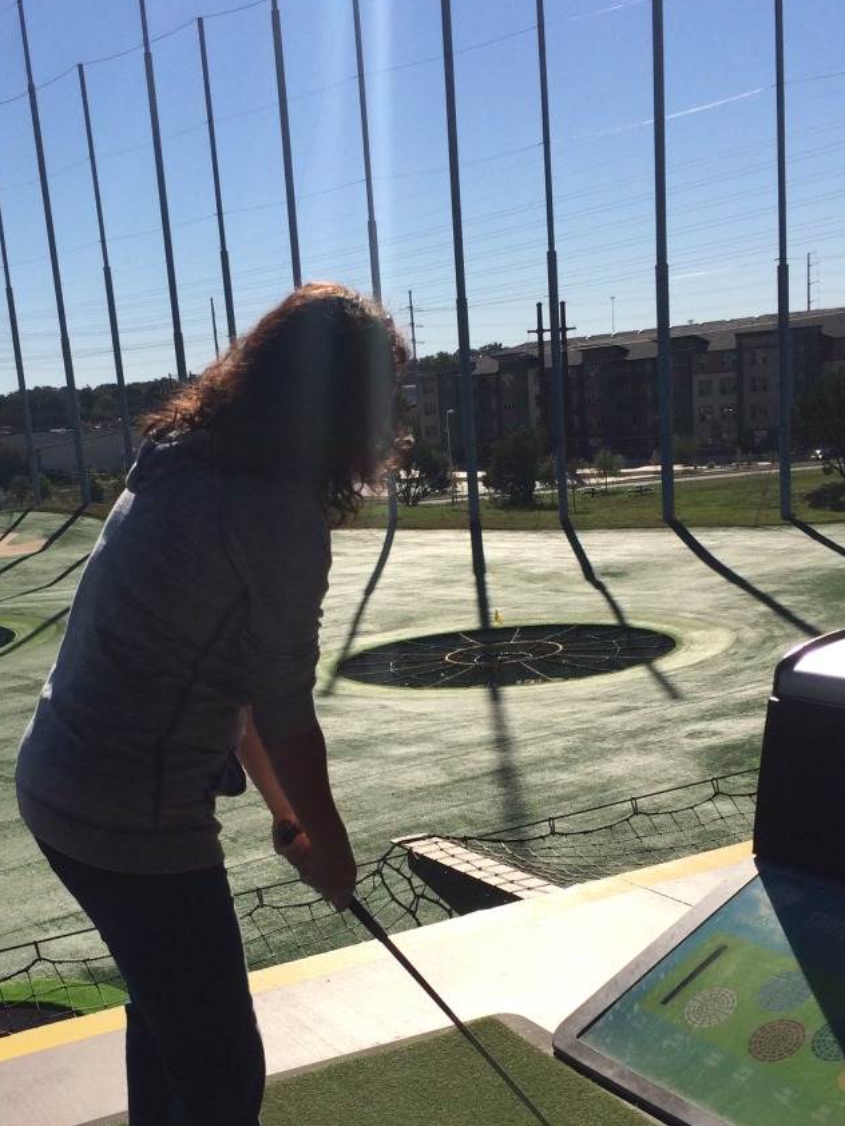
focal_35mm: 47
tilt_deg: -16.3
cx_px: 333
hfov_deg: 30.8
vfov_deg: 39.7
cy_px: 792
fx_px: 1529
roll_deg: +6.4
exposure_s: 1/4566
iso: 40
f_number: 2.2
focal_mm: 4.15
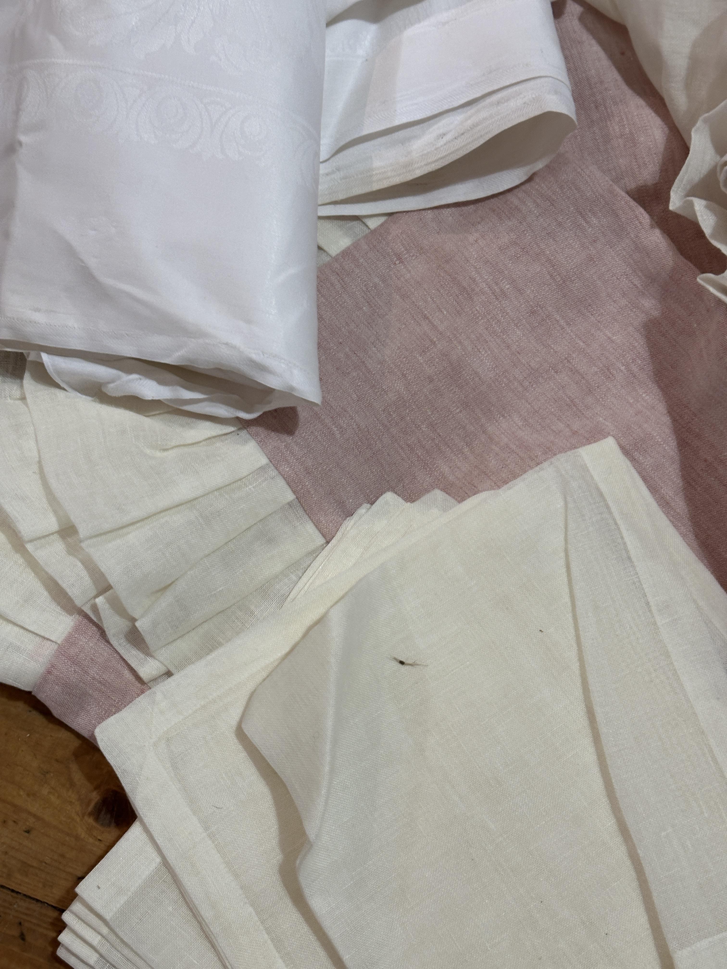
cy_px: 484
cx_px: 364
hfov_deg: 30.3
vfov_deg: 39.7
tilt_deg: -72.1
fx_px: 1344
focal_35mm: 48
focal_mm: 6.86
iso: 125
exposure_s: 1/50
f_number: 1.78
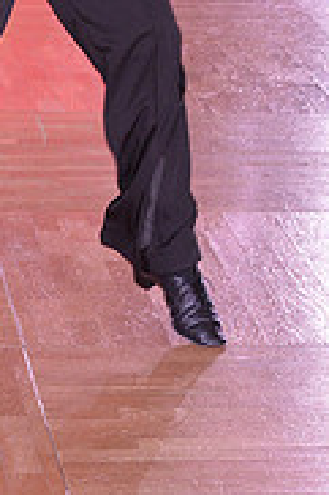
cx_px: 371
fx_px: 3063
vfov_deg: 9.1
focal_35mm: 223
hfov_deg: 6.1
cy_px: -103
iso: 2000
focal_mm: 70
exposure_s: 1/250
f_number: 6.3
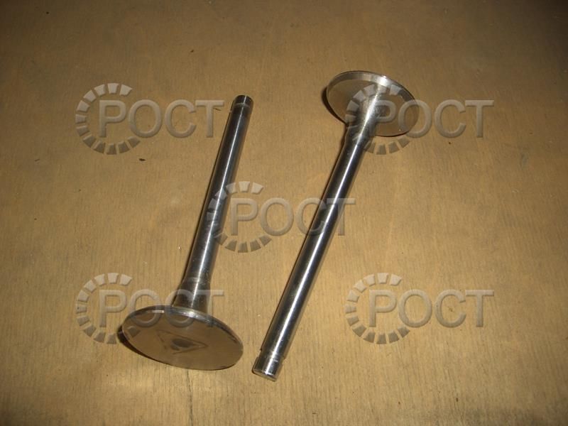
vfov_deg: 40.7
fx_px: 574
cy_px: 213
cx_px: 284
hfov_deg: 52.6
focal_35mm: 35
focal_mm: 5.8
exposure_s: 1/60
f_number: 2.6
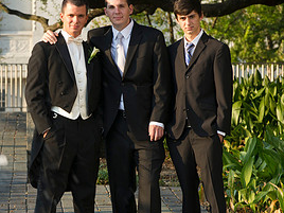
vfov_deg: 3.6
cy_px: 116
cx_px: 71
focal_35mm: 416
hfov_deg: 4.8
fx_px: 3413
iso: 320
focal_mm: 200
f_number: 8
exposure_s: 1/100
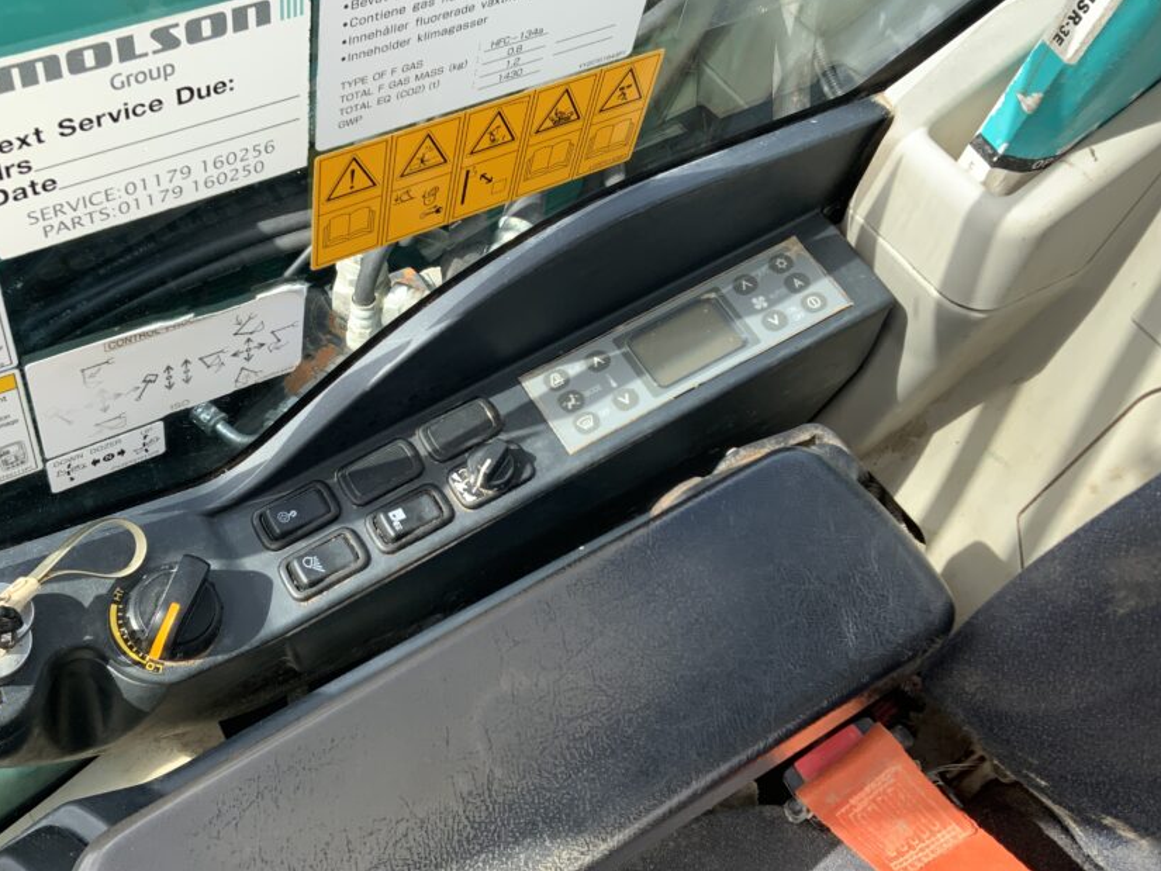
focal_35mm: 36
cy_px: 400
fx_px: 1208
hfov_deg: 50.9
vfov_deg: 39.6
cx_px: 442
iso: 16
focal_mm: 3
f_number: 1.8
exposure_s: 1/197
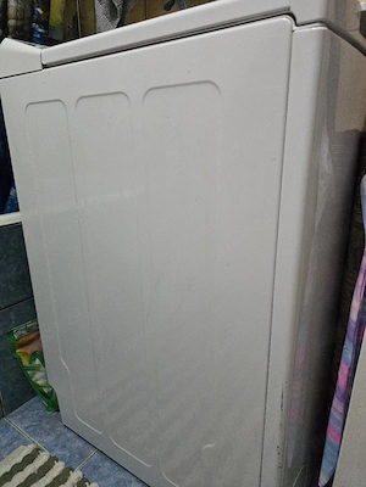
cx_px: 183
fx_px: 324
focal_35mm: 23
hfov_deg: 58.9
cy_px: 244
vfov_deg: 73.9
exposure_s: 1/101
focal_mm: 6.3
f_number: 1.7
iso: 1600
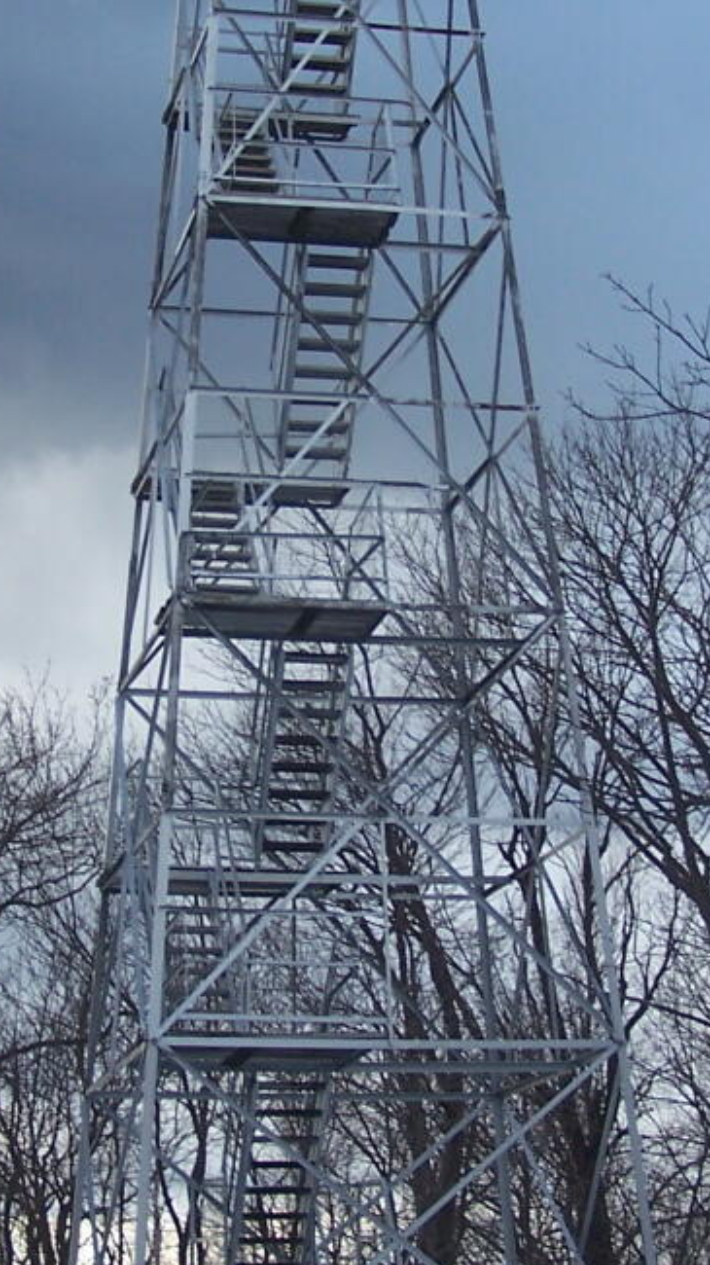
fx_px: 2916
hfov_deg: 13.9
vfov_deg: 24.5
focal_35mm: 87
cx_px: 315
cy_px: 612
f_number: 2.8
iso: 80
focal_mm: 6.3
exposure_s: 1/250
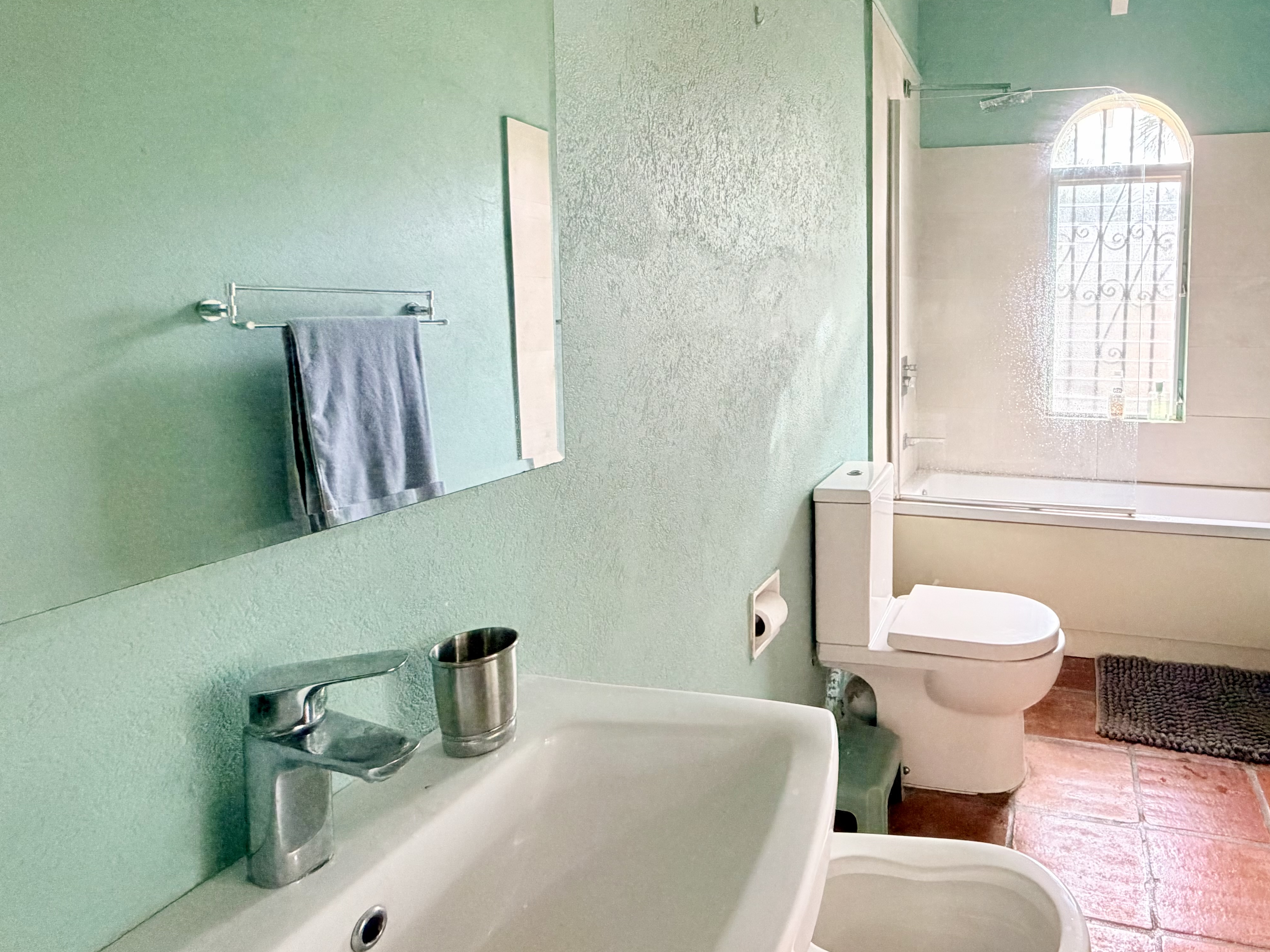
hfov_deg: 77.7
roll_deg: -0.3
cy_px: 367
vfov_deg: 65.2
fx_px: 734
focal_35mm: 20
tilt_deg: -4.9
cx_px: 894
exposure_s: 1/60
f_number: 2.2
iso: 400
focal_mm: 2.22
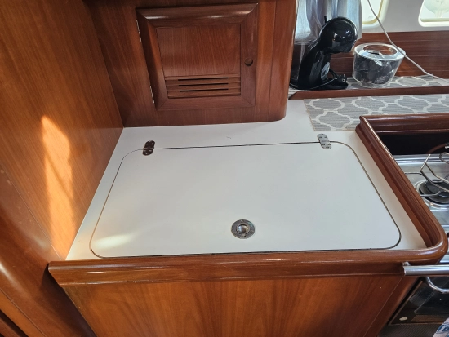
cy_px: 168
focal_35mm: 23
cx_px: 224
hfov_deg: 73.9
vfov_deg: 58.9
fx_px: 298
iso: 250
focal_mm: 6.3
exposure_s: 1/180
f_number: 1.7
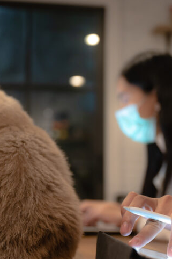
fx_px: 610
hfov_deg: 15.8
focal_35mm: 85
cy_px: 151
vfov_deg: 23.9
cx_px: 169
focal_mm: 40
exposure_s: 1/50
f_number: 2.8
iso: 320
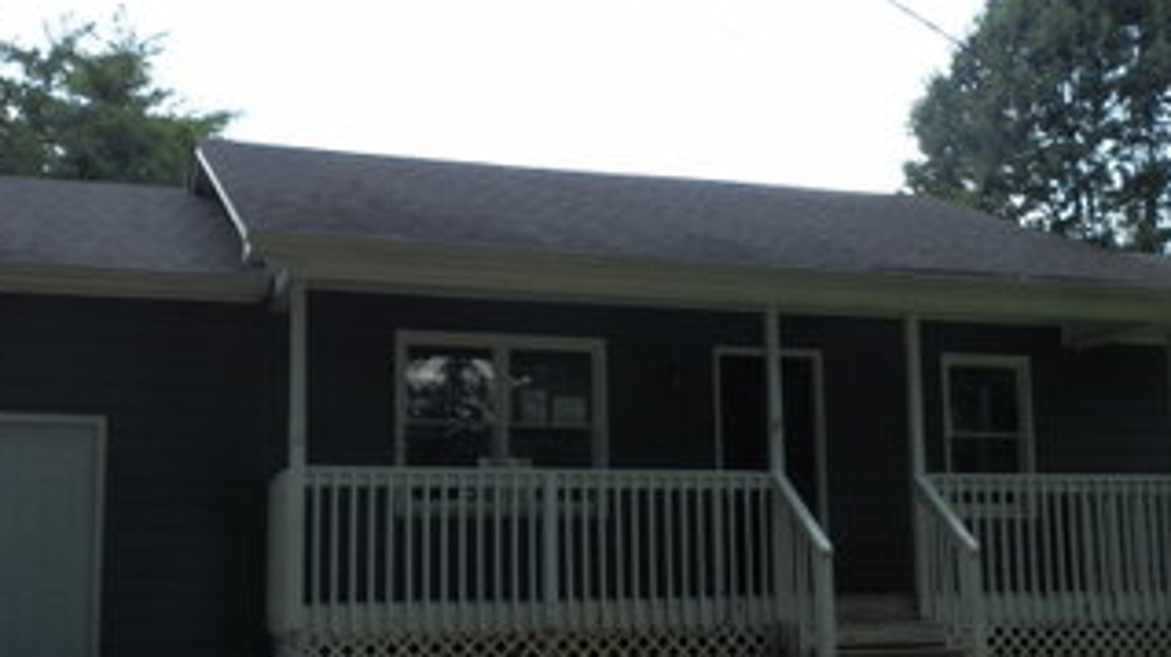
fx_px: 1521
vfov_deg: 24.3
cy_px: 415
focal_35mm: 49
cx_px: 620
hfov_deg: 42.1
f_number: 9.3
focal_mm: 5
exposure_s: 1/50
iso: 64
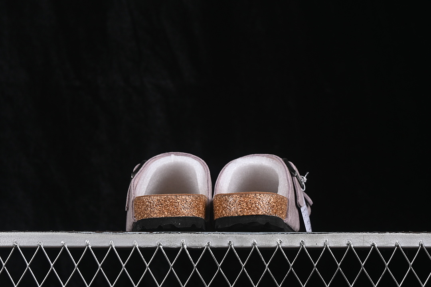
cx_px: 216
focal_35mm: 75
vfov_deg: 18.2
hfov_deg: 27.0
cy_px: 144
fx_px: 898
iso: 160
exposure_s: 1/60
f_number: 7.1
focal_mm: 50
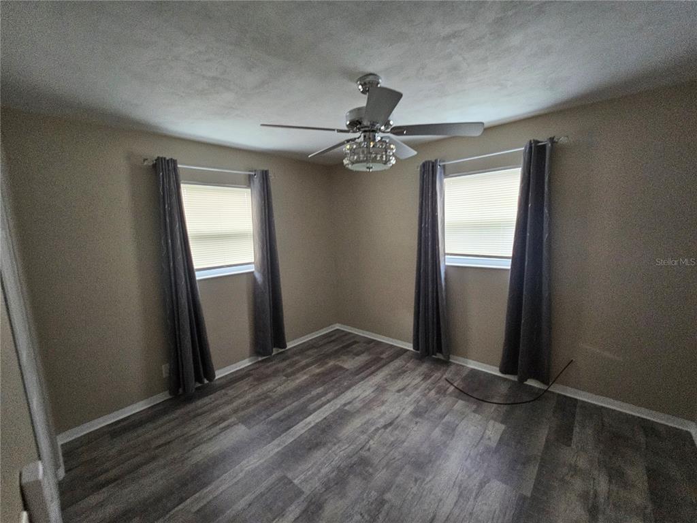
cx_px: 348
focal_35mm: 13
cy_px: 262
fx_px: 262
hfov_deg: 106.2
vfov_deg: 89.9
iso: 640
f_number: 2.2
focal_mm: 2.2
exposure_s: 1/24
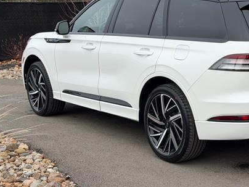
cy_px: 74
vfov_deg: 19.4
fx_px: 547
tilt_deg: -8.5
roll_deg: +3.3
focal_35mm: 76
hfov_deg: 25.3
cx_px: 190
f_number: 1.78
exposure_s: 1/1642
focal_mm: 6.76
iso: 64
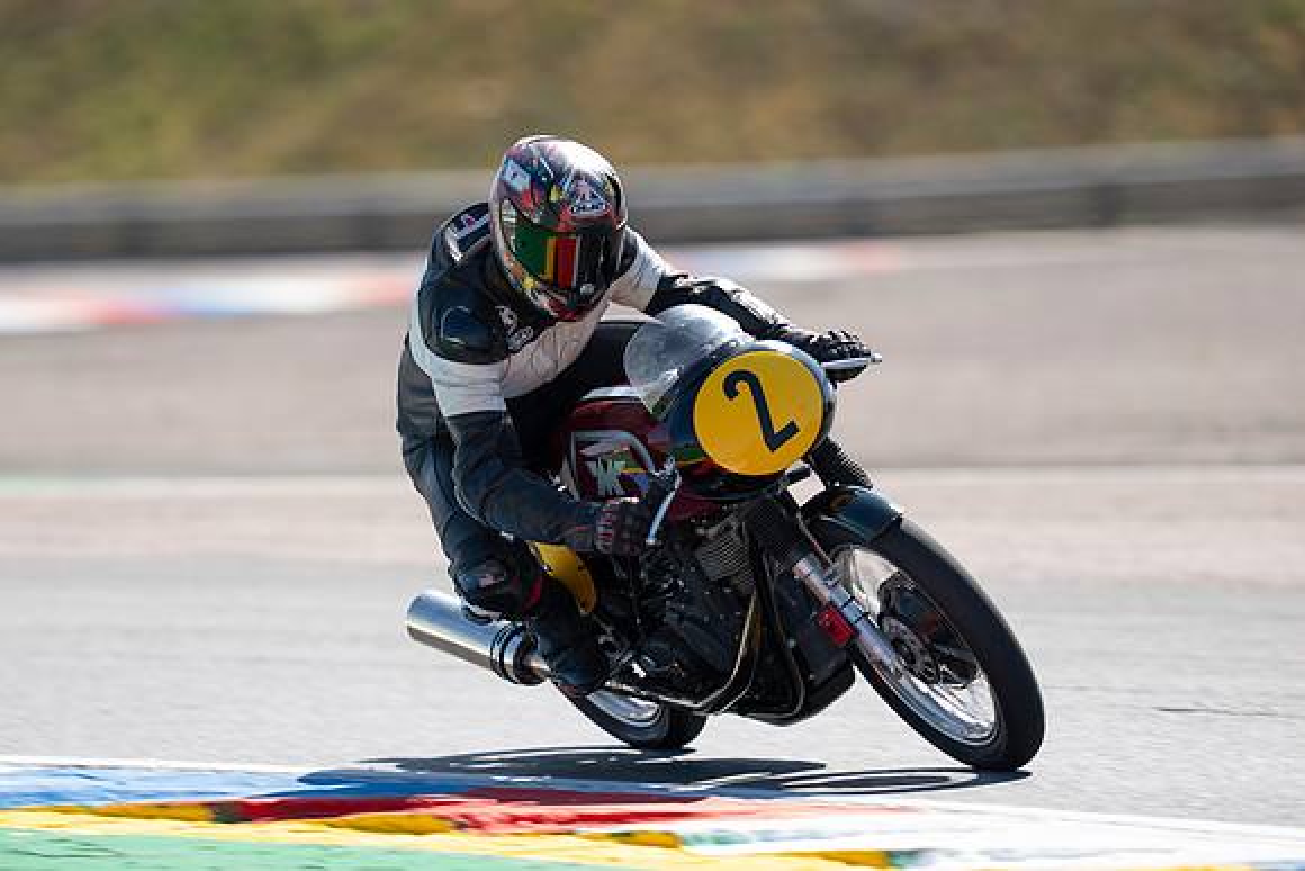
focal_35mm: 460
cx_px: 555
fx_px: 16687
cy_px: 398
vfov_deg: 3.0
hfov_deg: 4.5
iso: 64
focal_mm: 400
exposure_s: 1/400
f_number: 3.5
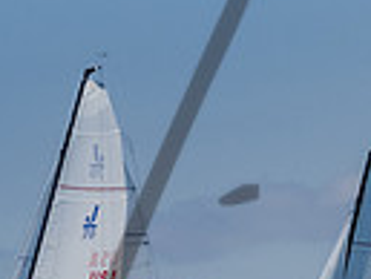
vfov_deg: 2.7
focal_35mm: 547
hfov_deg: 3.6
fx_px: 5868
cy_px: 302
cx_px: 710
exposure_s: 1/1250
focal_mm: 85
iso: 640
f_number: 14
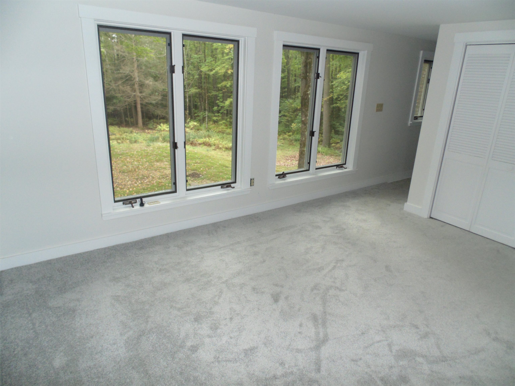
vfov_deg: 61.1
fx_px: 327
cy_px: 193
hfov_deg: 76.4
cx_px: 258
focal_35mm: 22
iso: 200
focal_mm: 4
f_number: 3.1
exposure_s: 1/30
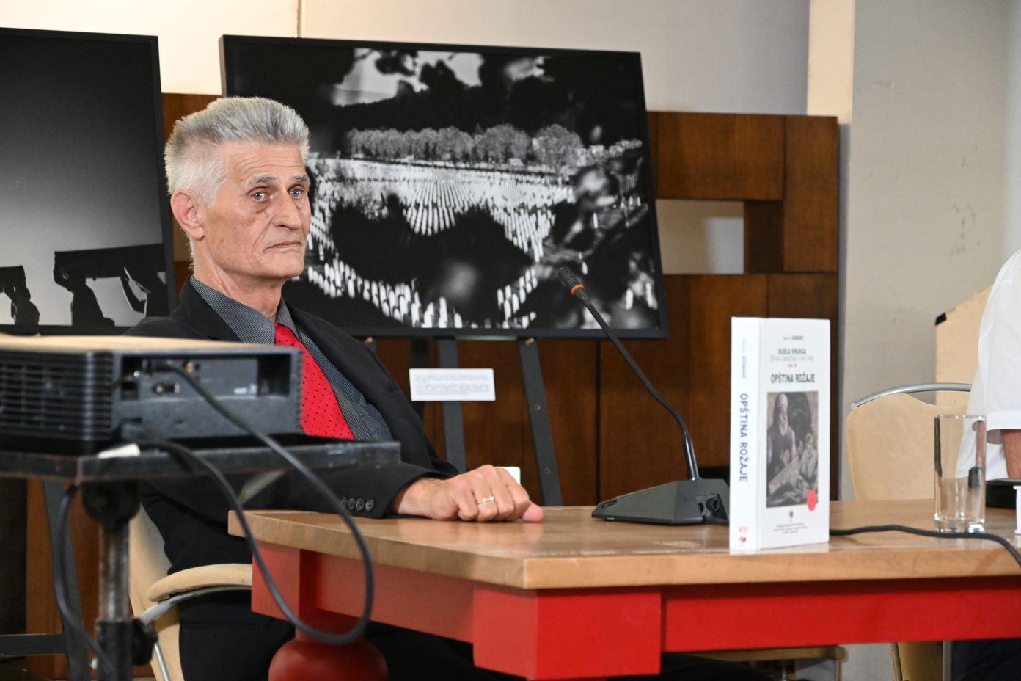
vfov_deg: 12.2
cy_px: 340
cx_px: 510
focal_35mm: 112
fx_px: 3190
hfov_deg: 18.2
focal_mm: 75
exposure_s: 1/60
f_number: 5.3
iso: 5600
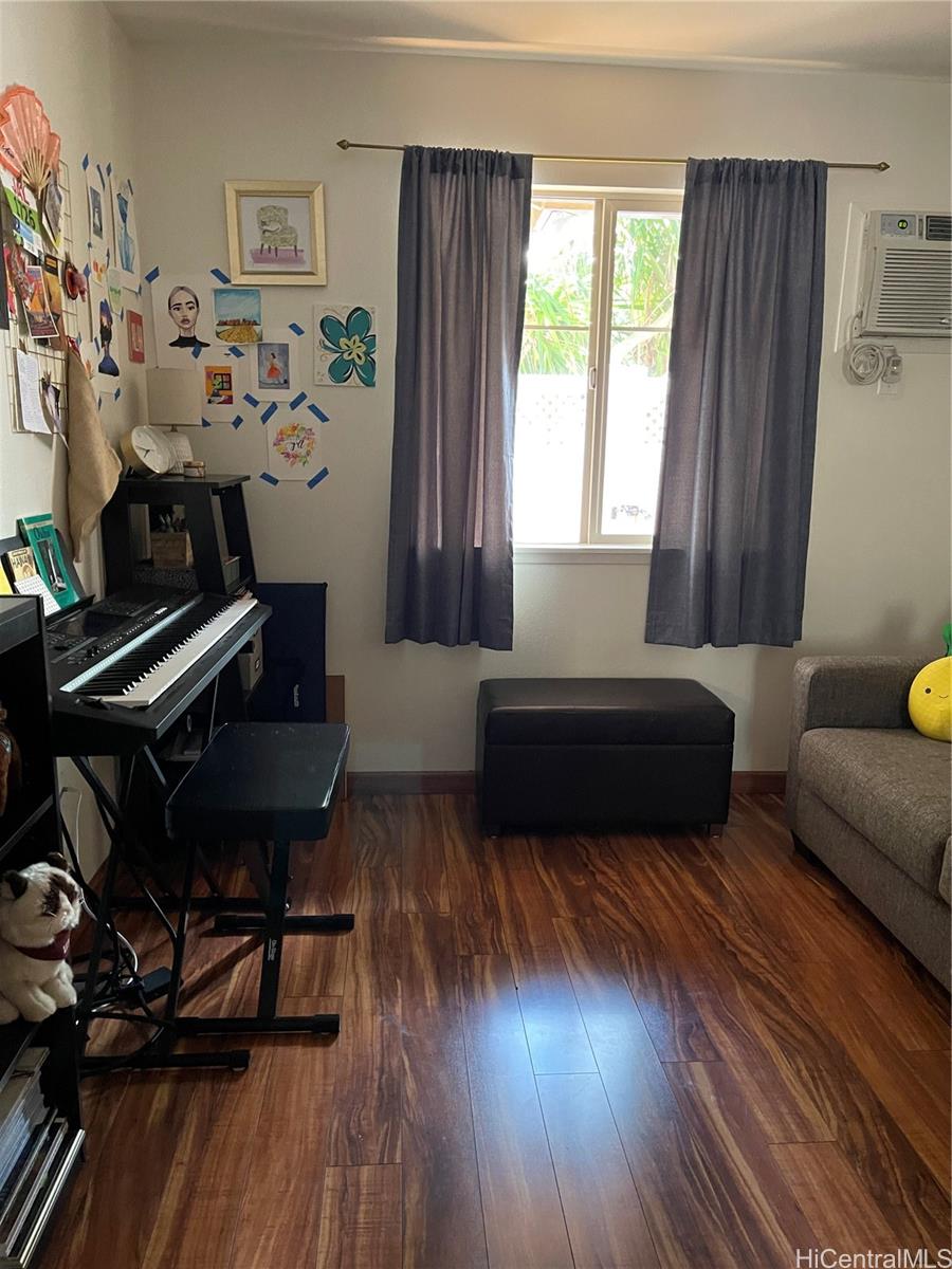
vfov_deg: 67.3
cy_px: 634
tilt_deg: -11.4
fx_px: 953
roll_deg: -0.2
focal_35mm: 26
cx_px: 476
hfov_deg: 53.1
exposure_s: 1/30
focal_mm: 5.1
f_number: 1.6
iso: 500
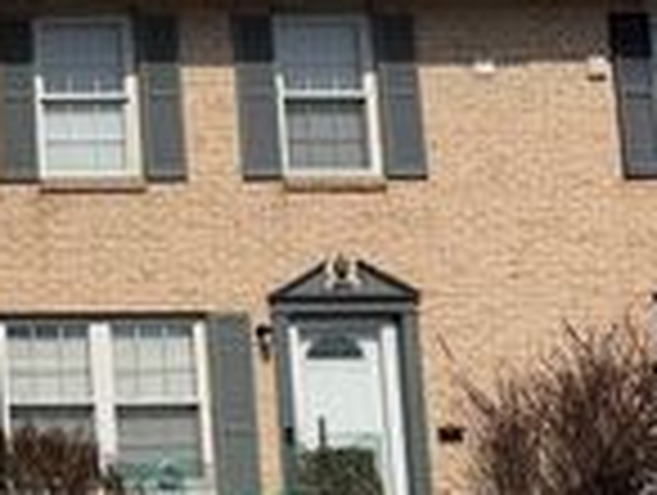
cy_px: 335
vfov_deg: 18.0
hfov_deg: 19.4
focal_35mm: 82
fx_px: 1559
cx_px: -441
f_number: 1.78
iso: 80
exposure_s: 1/10309
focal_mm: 6.76
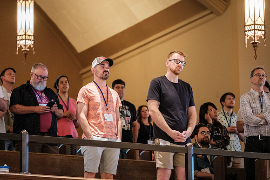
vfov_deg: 6.3
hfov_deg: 9.5
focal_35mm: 217
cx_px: 135
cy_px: 87
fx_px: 1631
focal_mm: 140
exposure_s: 1/40
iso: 3200
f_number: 2.8
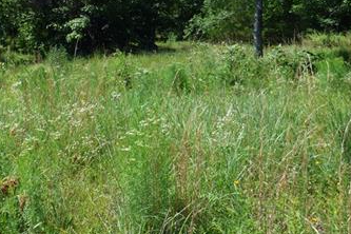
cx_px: 108
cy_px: -5
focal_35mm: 40
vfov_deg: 30.8
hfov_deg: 47.4
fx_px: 390
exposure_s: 1/1000
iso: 100
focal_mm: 3.58
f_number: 2.8
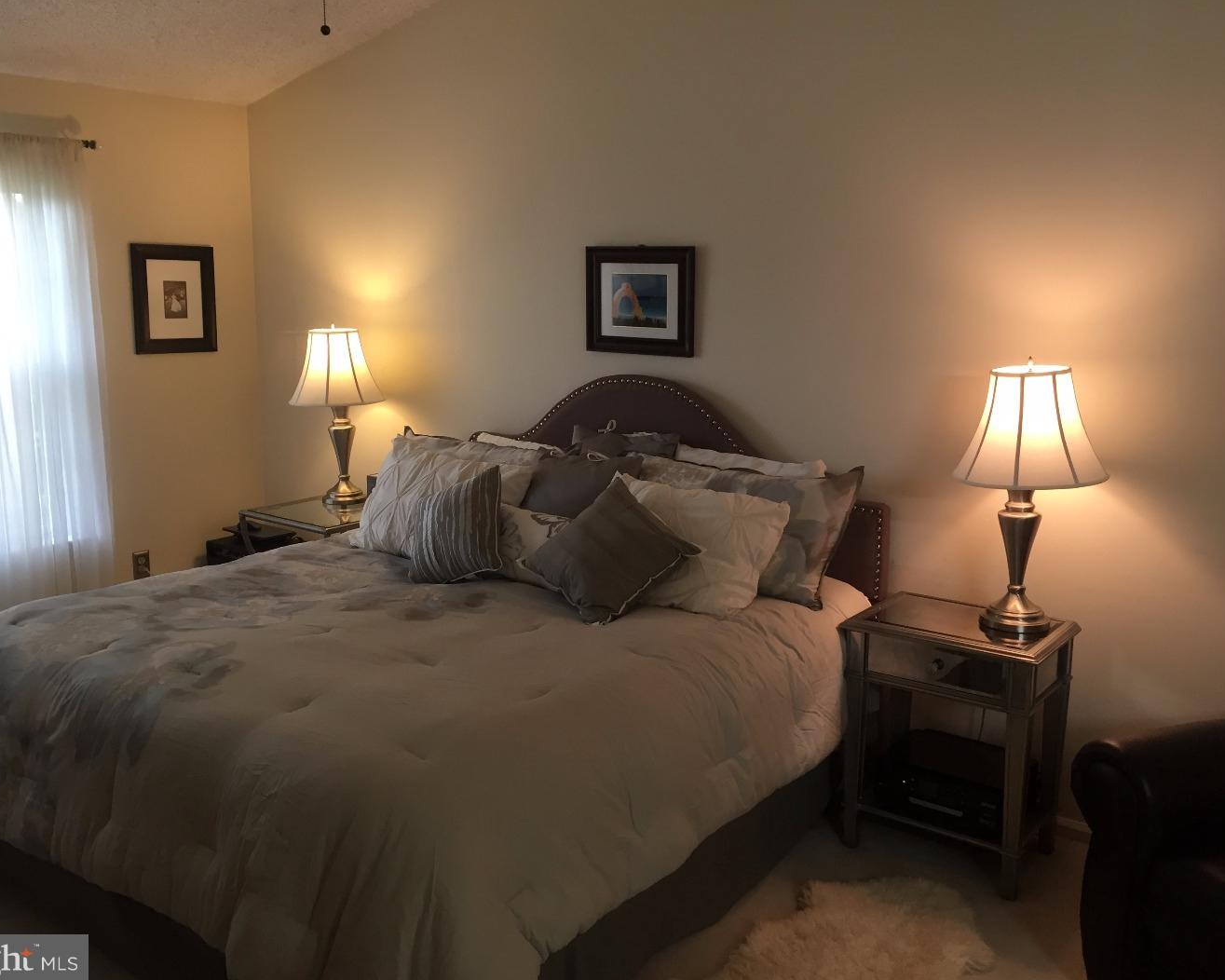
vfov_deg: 47.1
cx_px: 596
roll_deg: +0.1
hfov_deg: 57.2
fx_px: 1124
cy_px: 485
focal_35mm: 31
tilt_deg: -9.4
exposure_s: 1/30
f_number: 2.2
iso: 64
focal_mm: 4.15
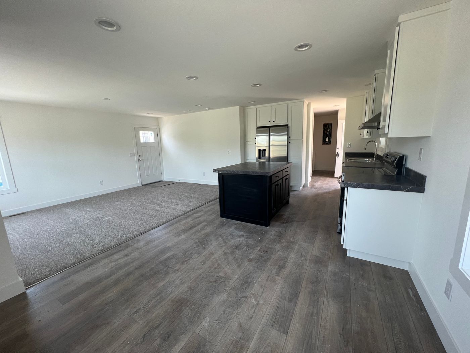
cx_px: 235
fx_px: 177
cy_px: 176
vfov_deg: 89.9
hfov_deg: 106.2
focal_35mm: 13
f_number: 1.8
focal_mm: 1.57
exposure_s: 1/99
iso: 100
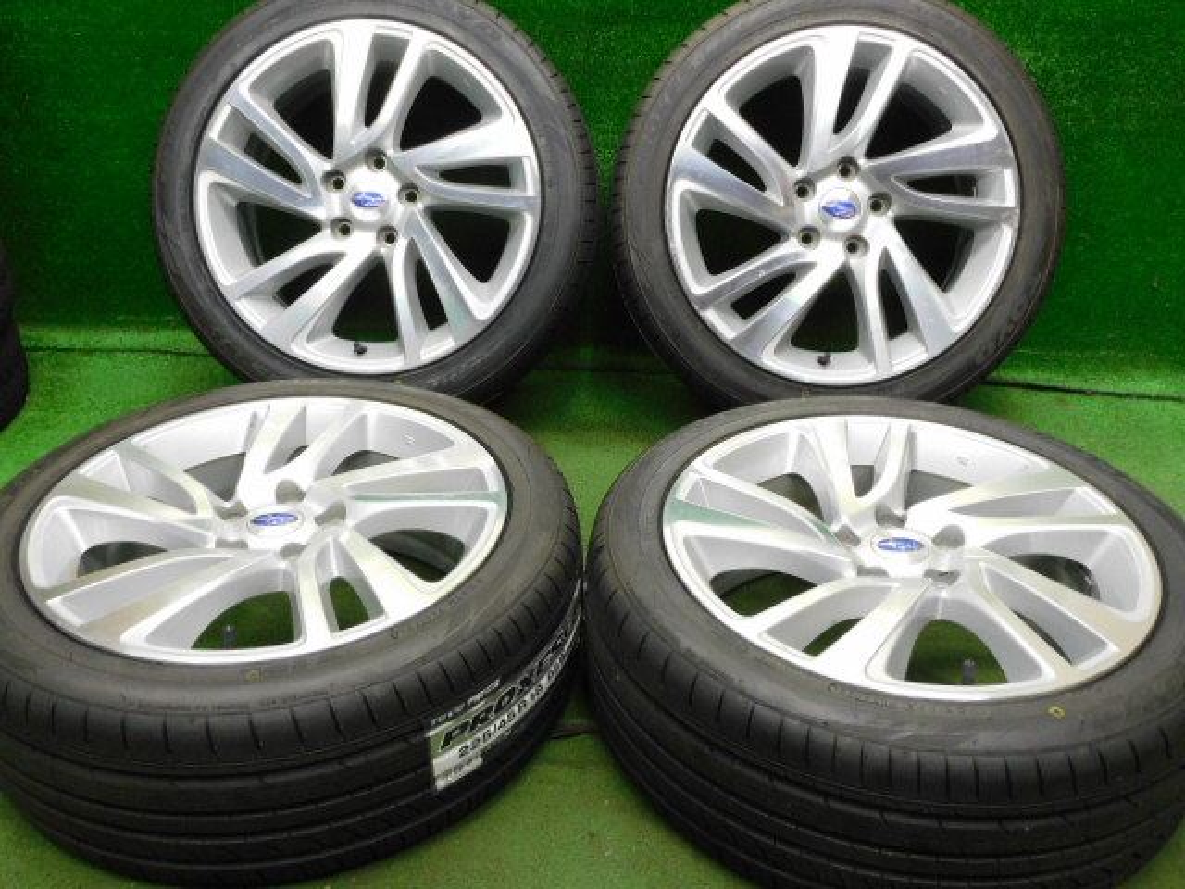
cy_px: 444
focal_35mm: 33
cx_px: 592
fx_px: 1130
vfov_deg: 42.9
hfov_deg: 55.4
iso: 400
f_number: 3.6
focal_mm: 5.9
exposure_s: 1/25
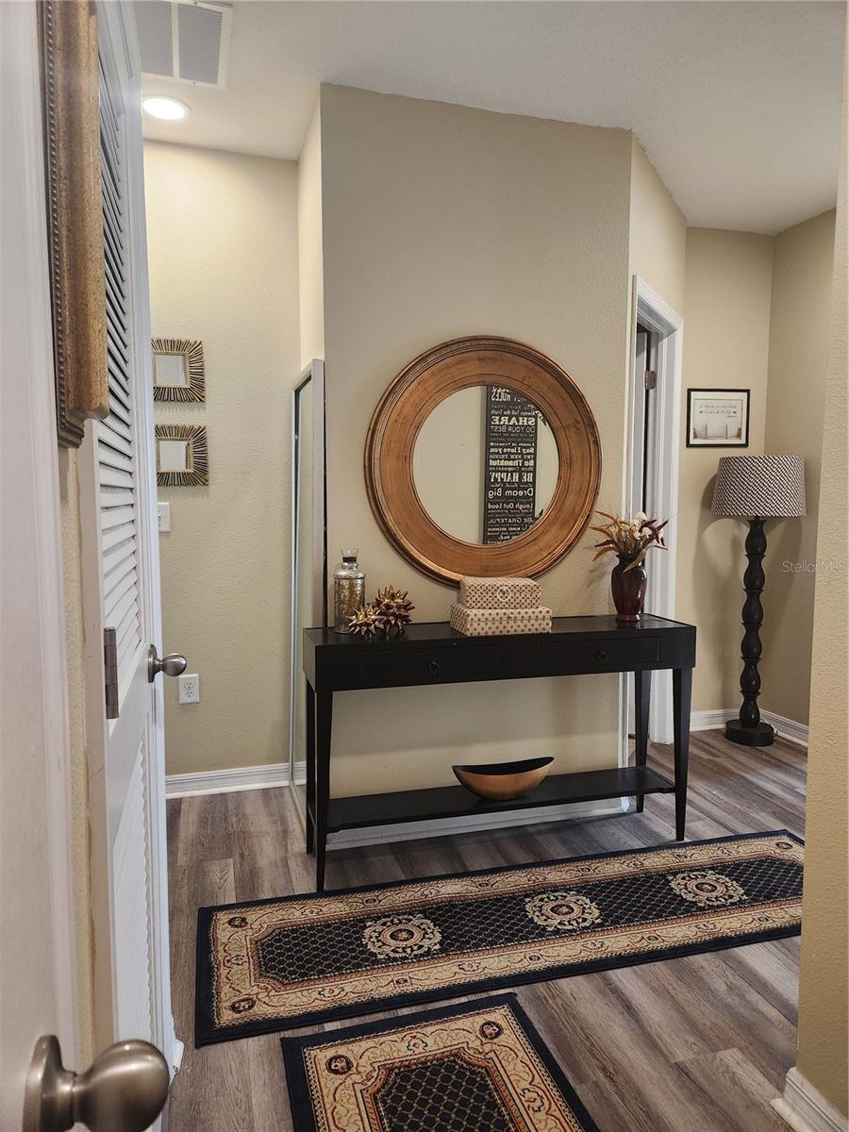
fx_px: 752
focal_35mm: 23
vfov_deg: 73.9
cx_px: 424
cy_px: 566
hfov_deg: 58.9
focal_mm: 5.4
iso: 400
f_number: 1.8
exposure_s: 1/120
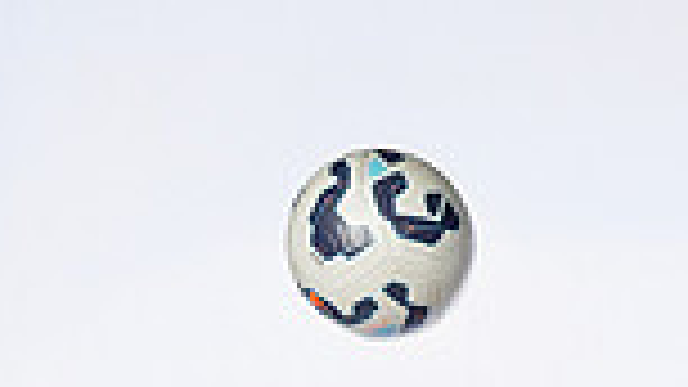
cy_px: 940
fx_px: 2809
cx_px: 666
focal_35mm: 154
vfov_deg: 7.4
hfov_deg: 13.8
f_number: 8
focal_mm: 50
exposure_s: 1/250
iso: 800
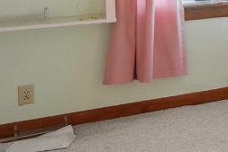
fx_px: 564
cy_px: -74
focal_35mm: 89
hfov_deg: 14.3
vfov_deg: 14.4
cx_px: 561
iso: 400
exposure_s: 1/8
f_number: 8
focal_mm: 10
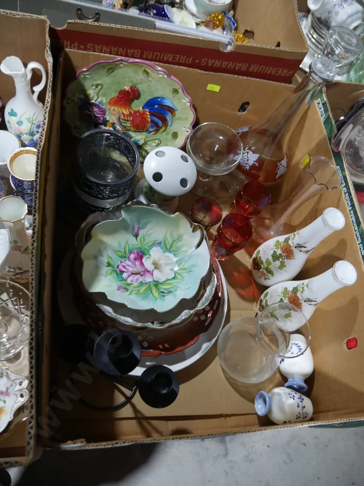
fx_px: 421
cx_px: 182
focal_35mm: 30
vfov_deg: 60.0
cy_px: 243
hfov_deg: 46.8
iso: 400
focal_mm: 15
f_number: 3.6
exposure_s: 1/60
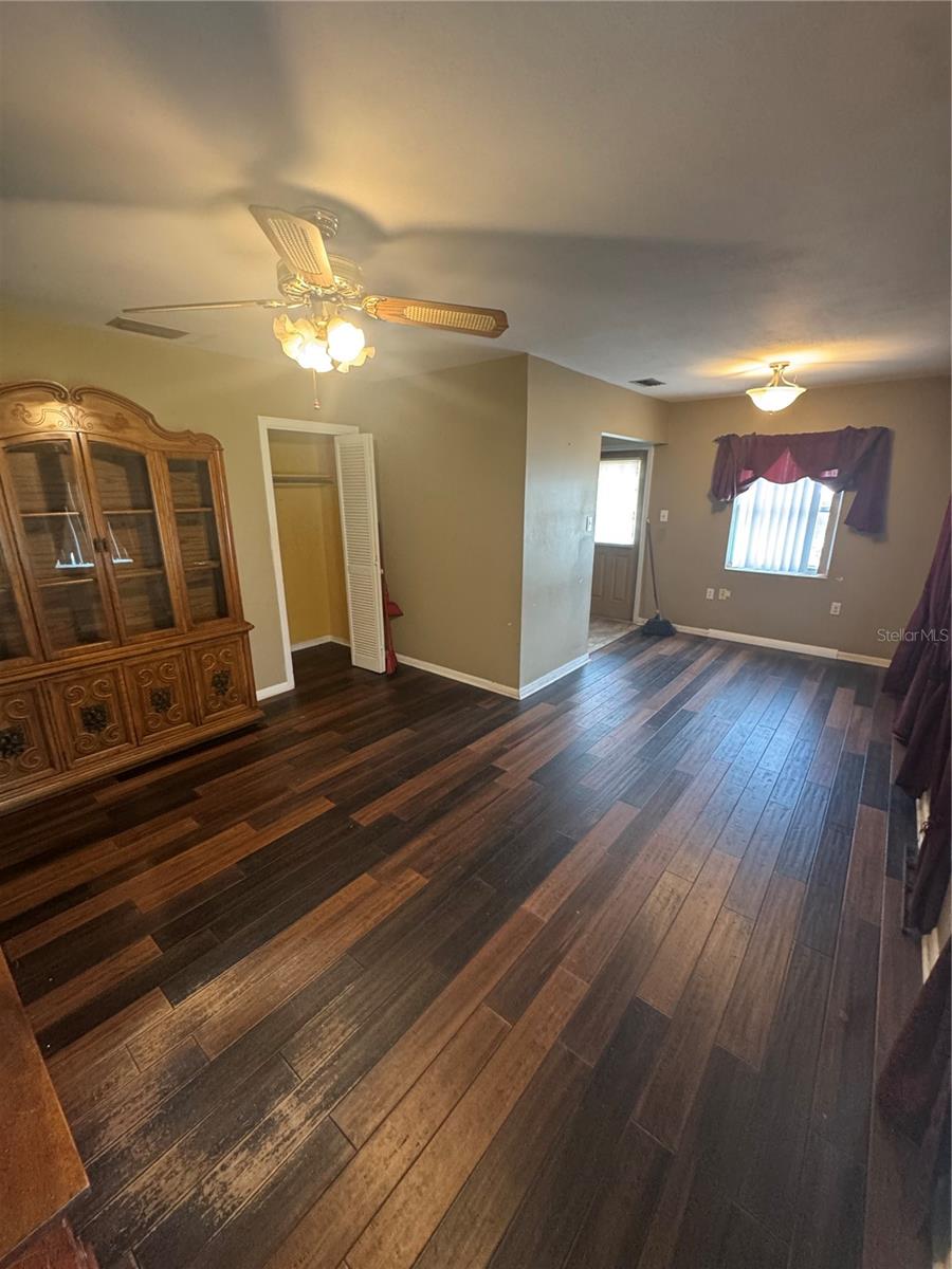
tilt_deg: -16.3
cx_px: 476
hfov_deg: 85.7
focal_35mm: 14
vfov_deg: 102.1
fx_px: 513
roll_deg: +0.2
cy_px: 634
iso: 500
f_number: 2.2
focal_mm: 2.22
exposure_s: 1/60
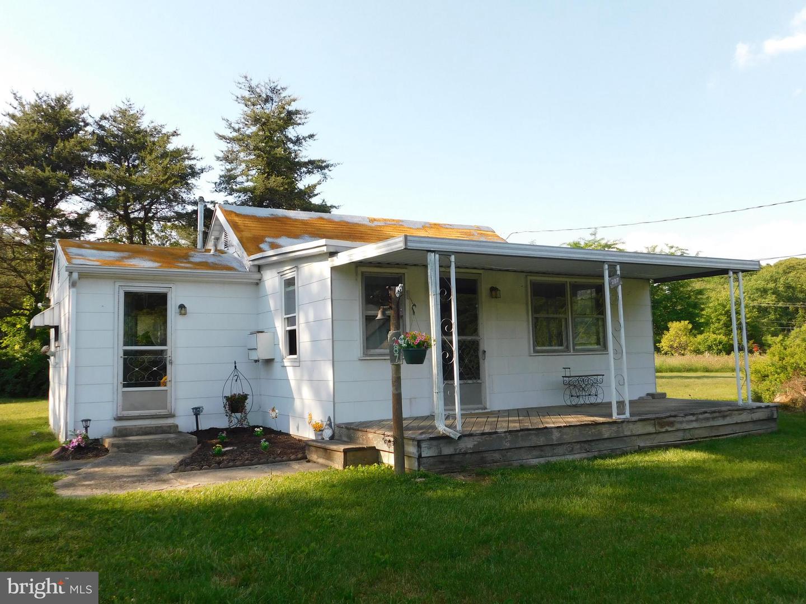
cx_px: 403
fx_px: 699
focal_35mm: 30
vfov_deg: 46.8
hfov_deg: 60.0
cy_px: 302
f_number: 3.2
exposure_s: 1/500
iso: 125
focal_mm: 5.3
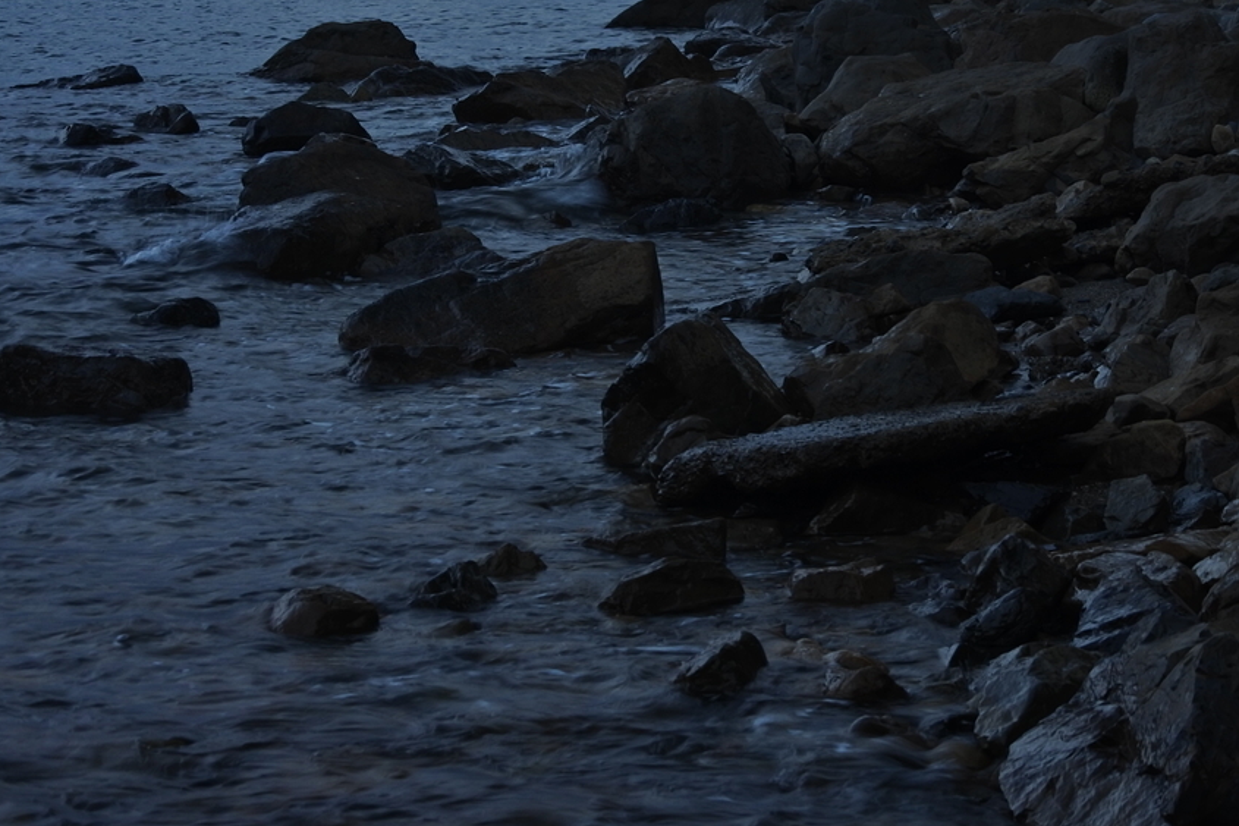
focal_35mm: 115
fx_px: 3957
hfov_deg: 17.8
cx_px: 761
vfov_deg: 11.9
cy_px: 307
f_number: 4
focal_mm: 30
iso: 160
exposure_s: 1/10
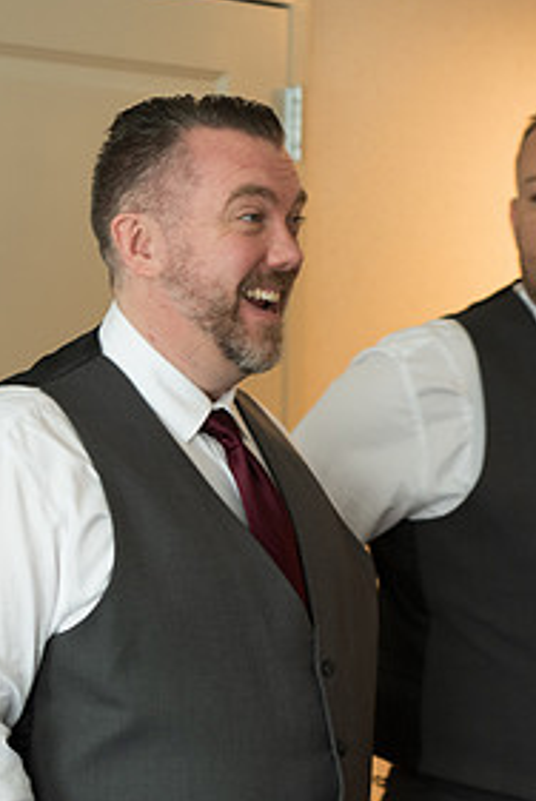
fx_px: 2495
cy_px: 559
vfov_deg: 18.2
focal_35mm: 112
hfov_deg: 12.2
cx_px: 165
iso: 1000
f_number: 2.8
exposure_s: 1/125
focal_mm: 70
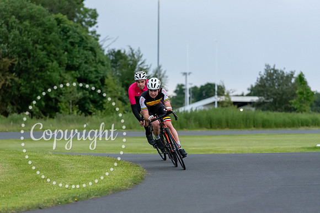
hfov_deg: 10.5
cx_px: 160
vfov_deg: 7.0
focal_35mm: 195
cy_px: 106
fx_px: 1734
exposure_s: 1/640
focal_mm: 195
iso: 8000
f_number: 5
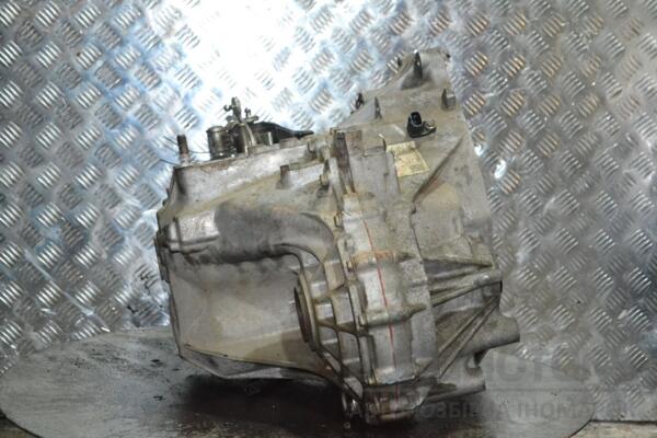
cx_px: 328
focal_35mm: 82
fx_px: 1506
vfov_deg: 16.6
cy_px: 219
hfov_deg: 24.6
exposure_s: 1/60
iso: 2500
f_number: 5.6
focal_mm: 55
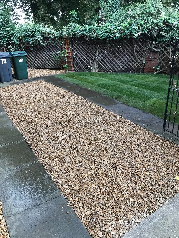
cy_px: 119
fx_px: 193
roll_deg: +2.5
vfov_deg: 63.4
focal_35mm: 28
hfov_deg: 49.7
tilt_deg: -22.0
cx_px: 90
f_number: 1.8
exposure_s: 1/33
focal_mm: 3.99
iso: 32
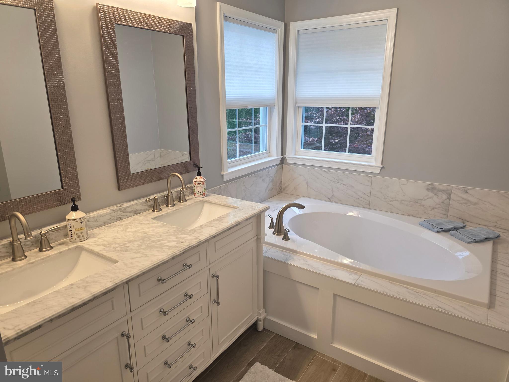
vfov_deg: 58.9
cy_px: 191
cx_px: 254
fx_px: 338
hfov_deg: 73.9
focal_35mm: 23
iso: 125
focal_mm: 6.3
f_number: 1.7
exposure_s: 1/120
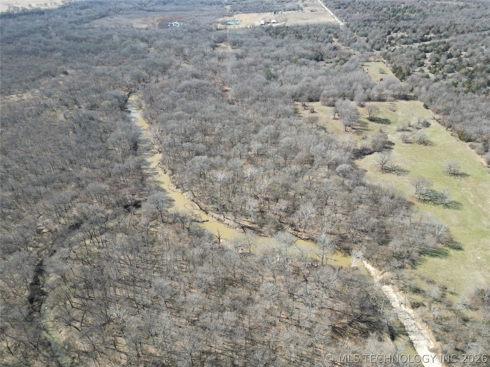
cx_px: 245
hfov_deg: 71.6
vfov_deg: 56.8
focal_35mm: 24
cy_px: 184
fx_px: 340
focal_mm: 6.72
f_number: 1.7
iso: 100
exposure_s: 1/1000
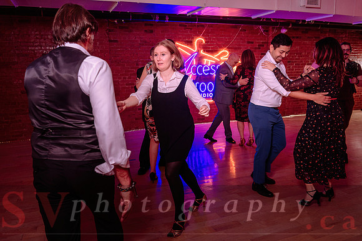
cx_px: 174
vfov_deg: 41.7
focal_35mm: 32
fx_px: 317
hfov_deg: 59.4
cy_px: 117
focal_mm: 30
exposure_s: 1/125
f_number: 3.5
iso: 1000
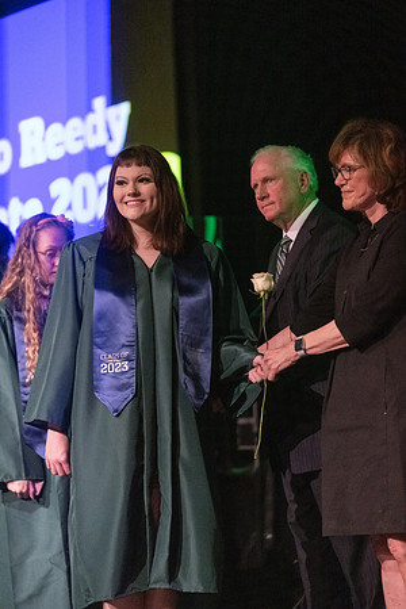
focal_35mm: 122
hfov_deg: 11.2
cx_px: 203
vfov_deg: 16.8
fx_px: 2064
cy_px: 304
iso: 16000
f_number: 2.8
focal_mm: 122
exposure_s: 1/1000
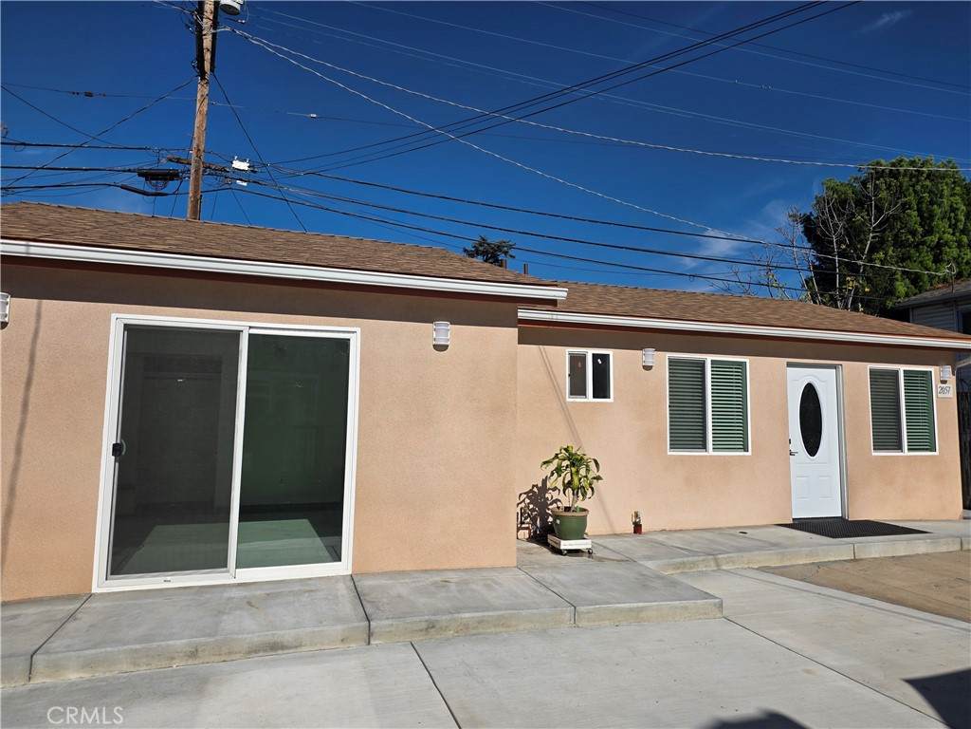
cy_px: 364
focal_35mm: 23
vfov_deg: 58.9
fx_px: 645
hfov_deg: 73.9
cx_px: 486
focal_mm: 6.25
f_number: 1.7
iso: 40
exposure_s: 1/7944
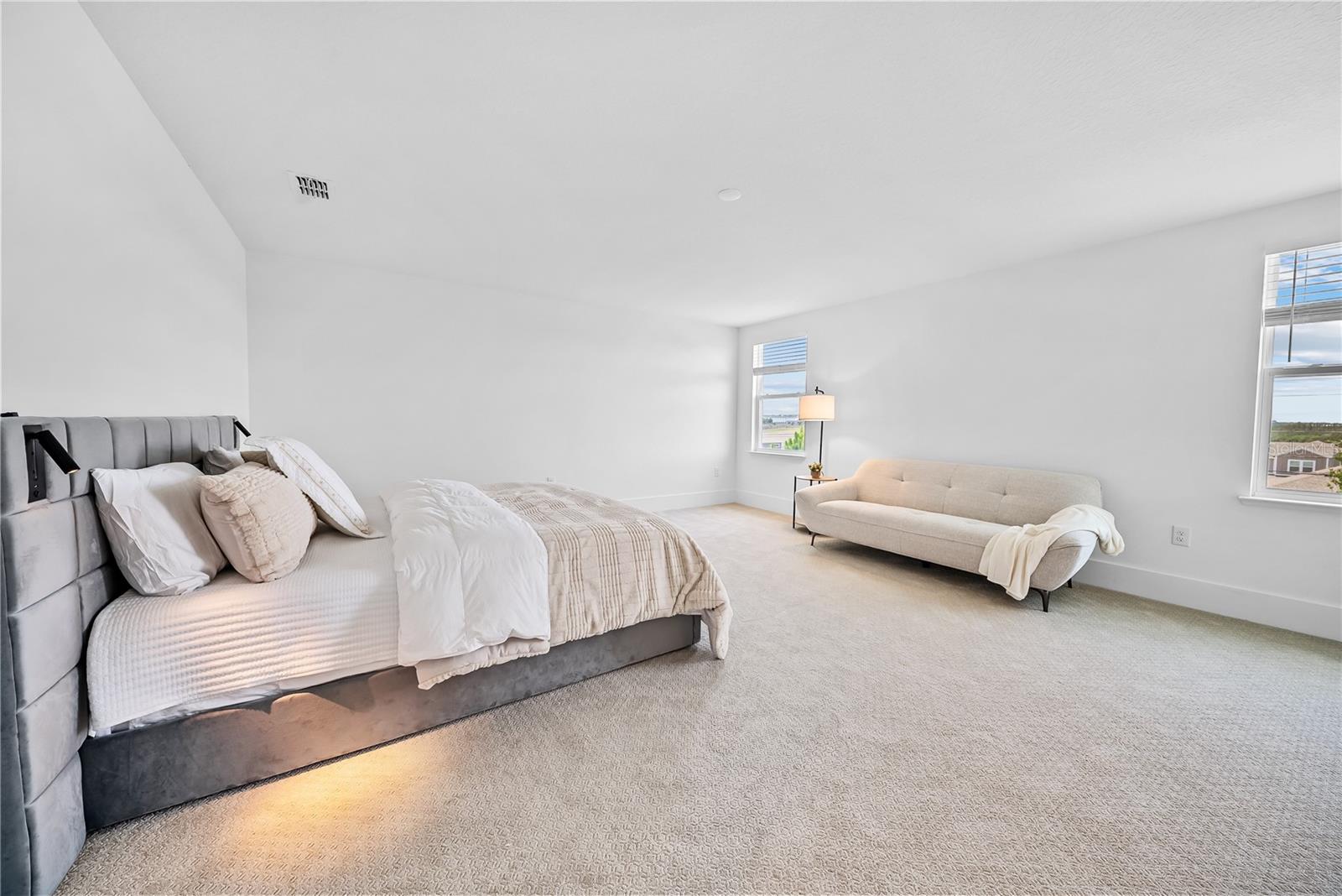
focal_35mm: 12
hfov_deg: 112.6
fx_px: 447
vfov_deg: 90.1
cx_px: 671
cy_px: 448
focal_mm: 12
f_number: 6.3
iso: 250
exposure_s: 1/5
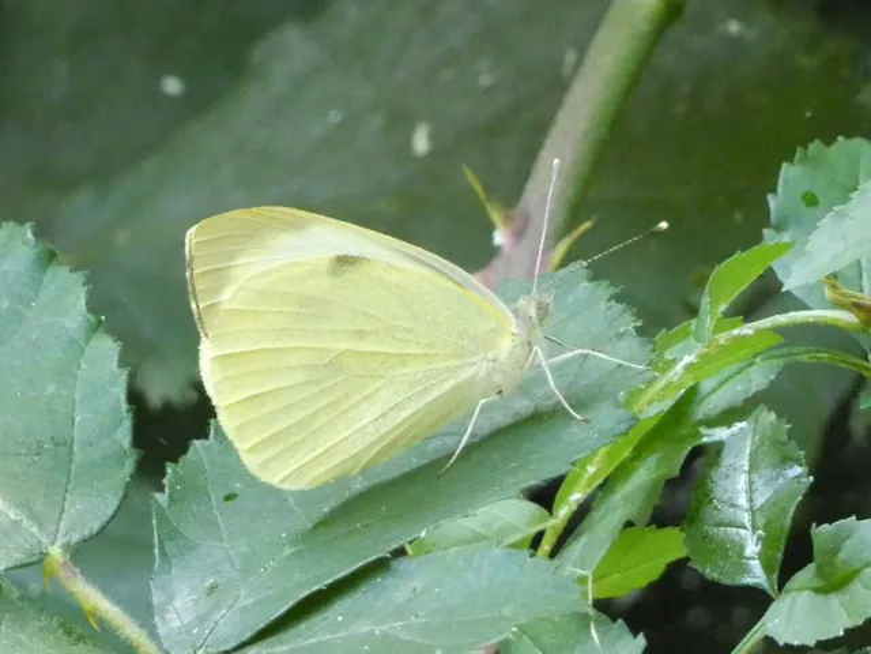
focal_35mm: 384
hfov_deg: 5.2
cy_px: 327
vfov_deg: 3.9
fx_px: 9662
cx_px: 436
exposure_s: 1/80
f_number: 5.6
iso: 1600
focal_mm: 68.8
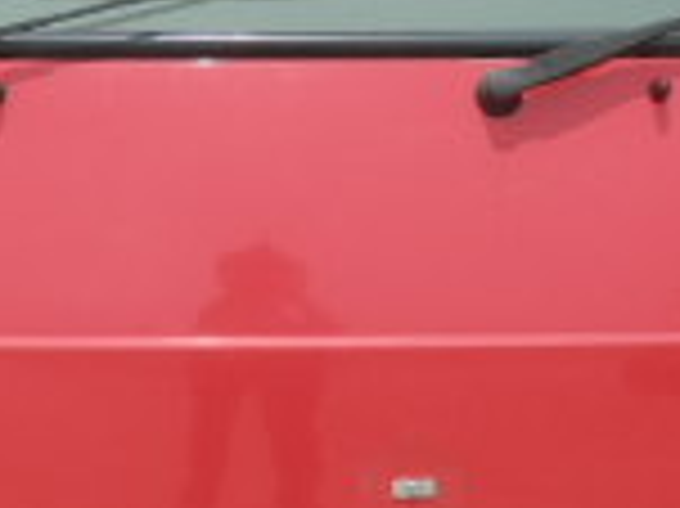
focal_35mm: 106
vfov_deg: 13.8
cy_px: 72
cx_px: 270
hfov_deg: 18.5
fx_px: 2081
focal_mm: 4.5
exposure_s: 1/125
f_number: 8.7
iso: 80
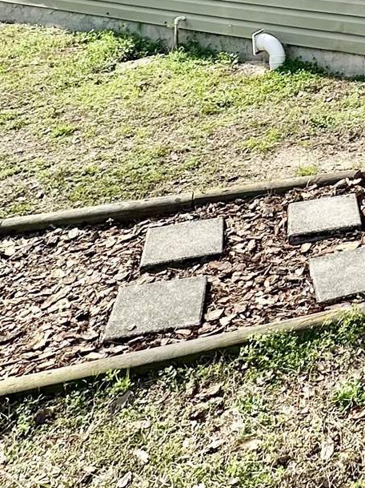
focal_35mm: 53
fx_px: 746
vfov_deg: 28.2
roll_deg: -0.7
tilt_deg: +4.2
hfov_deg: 23.8
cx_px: 488
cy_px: -184
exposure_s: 1/1350
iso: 50
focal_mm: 2.22
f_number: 2.2
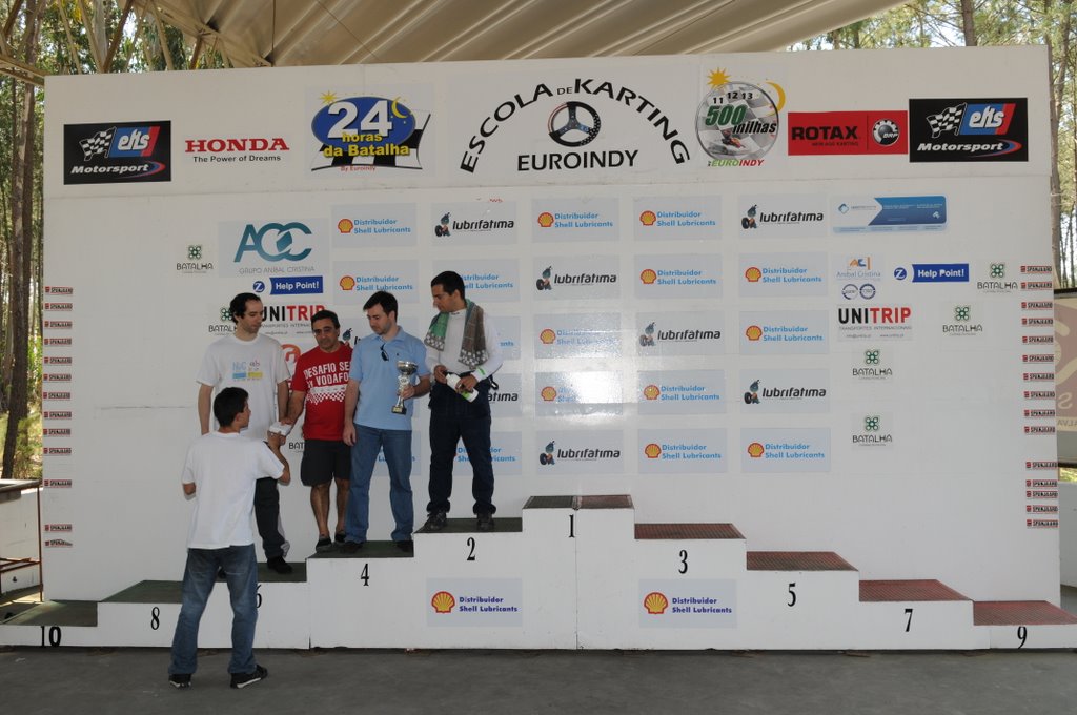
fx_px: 896
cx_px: 538
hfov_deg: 62.0
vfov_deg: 43.5
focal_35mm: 30
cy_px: 358
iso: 200
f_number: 8
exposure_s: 1/60
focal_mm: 20
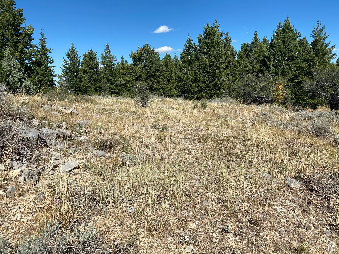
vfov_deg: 53.1
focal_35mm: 26
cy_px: 127
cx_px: 170
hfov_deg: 67.3
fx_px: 255
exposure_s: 1/3401
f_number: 1.8
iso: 32
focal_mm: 4.25
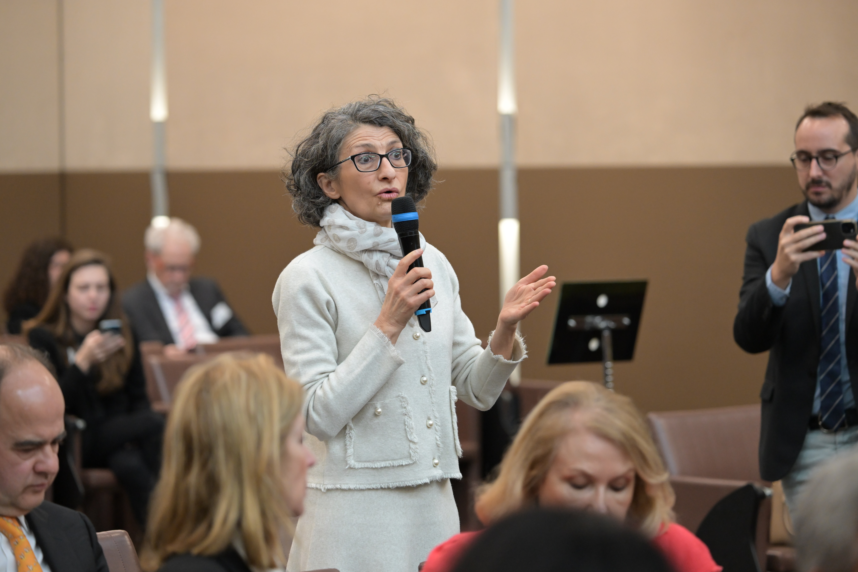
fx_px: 4409
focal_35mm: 185
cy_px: 286
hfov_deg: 11.1
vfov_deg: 7.4
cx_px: 429
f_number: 5
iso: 2800
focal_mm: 185
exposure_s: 1/200
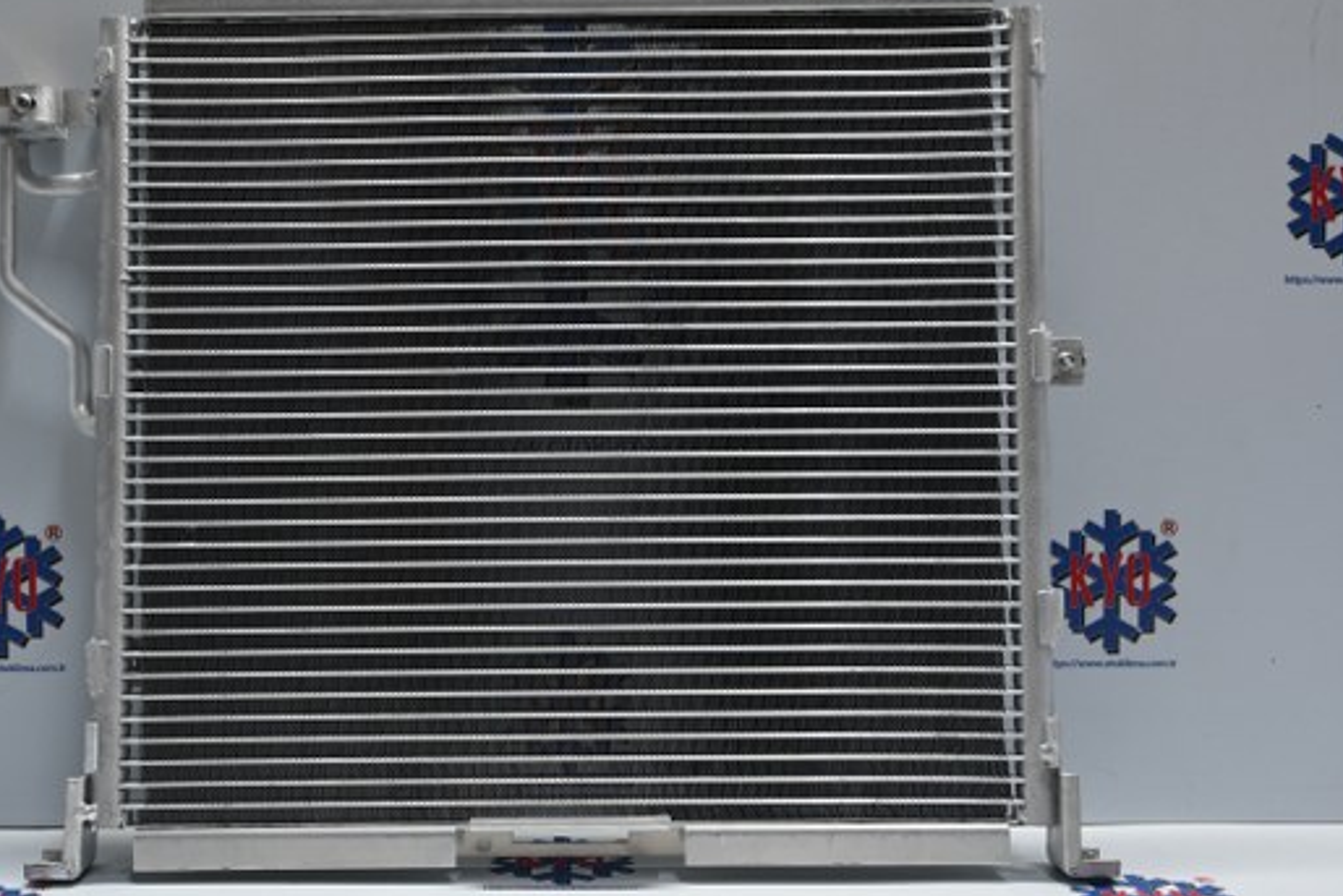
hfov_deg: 45.4
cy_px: 421
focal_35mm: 43
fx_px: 1600
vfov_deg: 31.3
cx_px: 564
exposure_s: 1/40
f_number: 4.2
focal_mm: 24.5
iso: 320
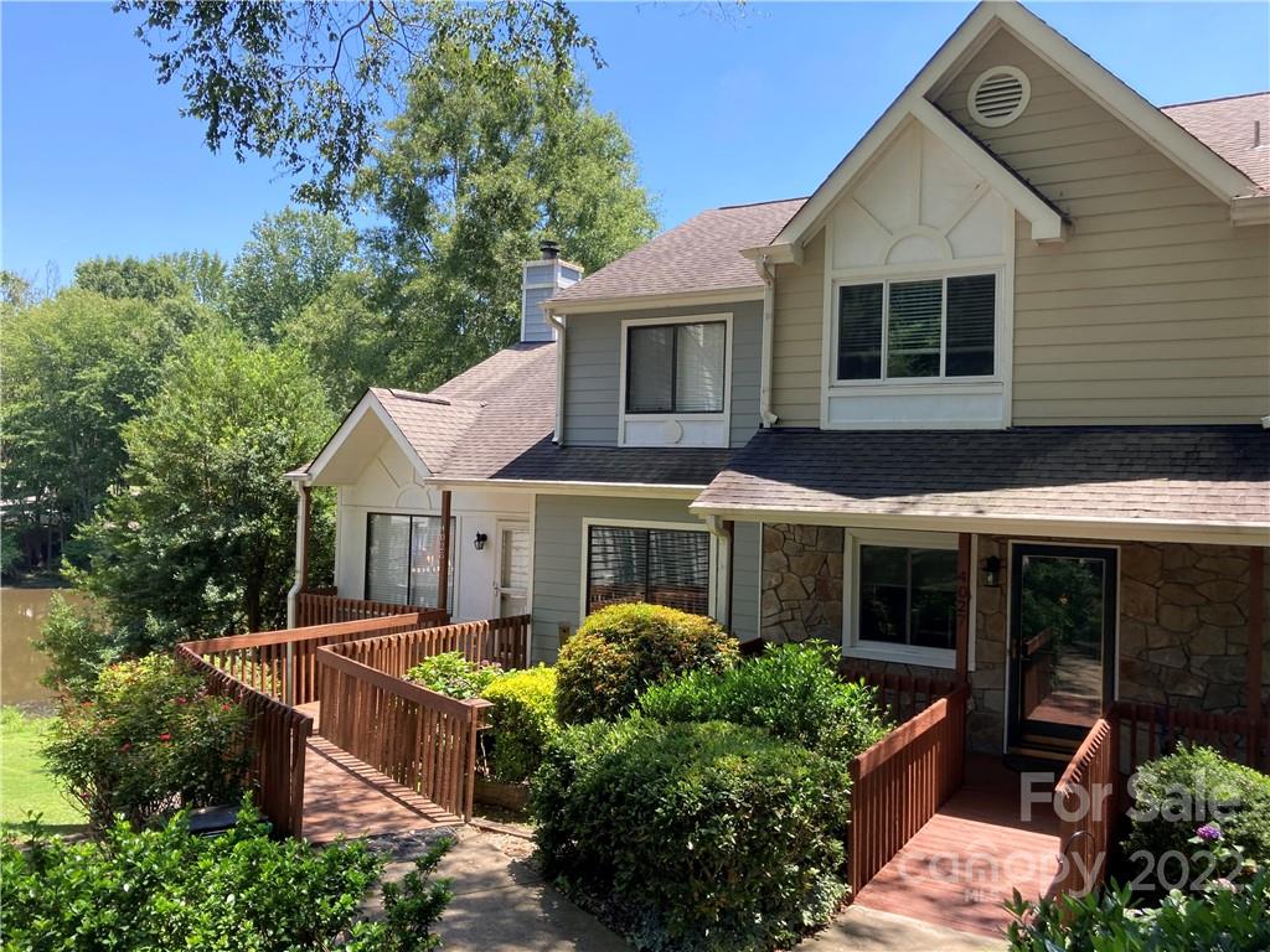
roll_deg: -2.4
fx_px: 1027
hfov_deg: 63.4
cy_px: 476
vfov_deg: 49.7
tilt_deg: +0.6
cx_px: 635
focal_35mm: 28
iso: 20
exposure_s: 1/410
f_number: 1.8
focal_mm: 3.99
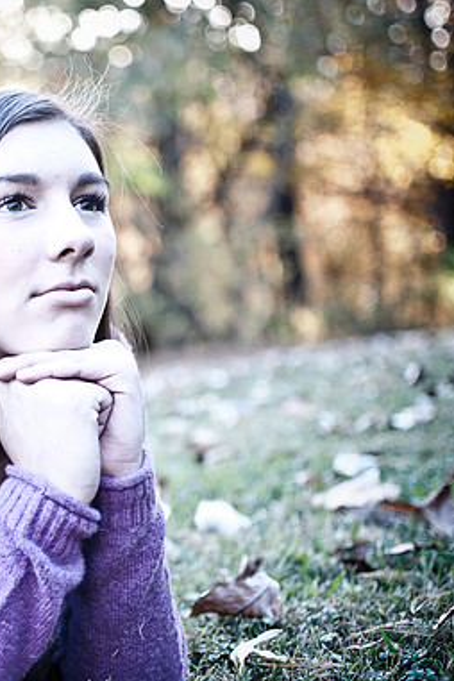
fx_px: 1509
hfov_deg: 16.8
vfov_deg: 25.4
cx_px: 13
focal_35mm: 80
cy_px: 340
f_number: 1.8
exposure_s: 1/80
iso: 100
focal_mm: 35
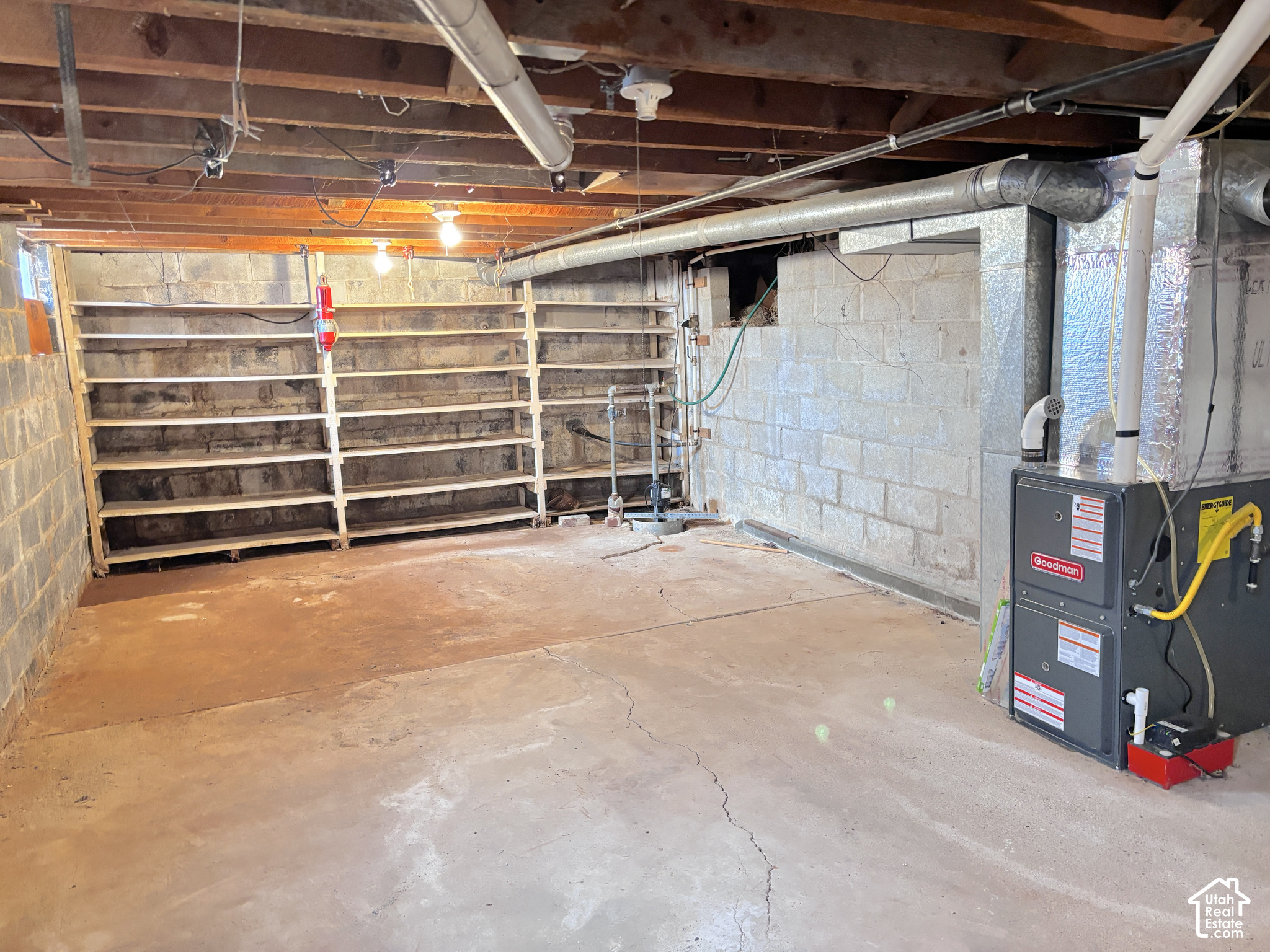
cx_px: 635
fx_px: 954
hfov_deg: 67.3
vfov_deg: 53.1
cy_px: 476
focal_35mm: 26
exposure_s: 1/30
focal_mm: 5.96
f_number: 1.6
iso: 500
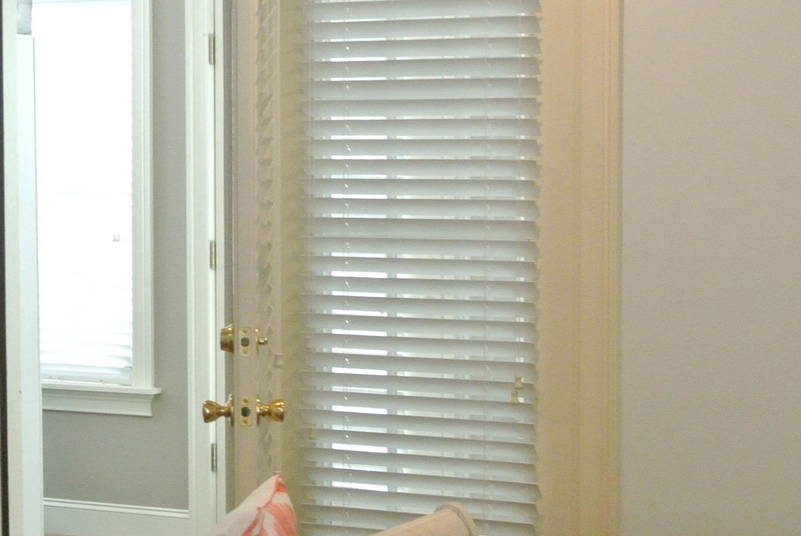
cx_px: 240
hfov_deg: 21.1
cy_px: 333
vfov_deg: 14.3
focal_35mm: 96
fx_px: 2139
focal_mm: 17.5
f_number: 4.5
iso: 720
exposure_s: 1/60
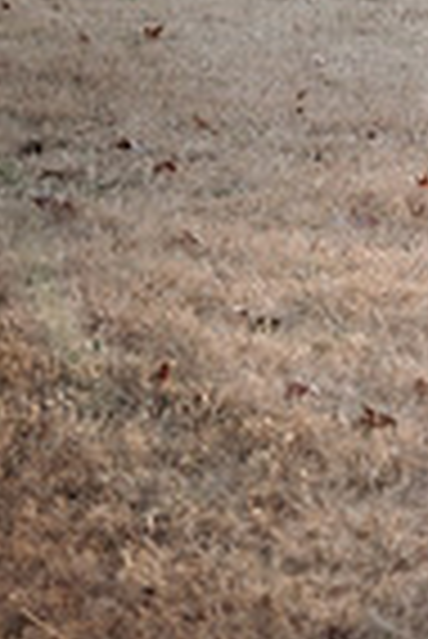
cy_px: -200
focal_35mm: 228
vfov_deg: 8.9
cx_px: 1194
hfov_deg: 5.7
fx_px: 4056
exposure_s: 1/200
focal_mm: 56
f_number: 2.8
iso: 100
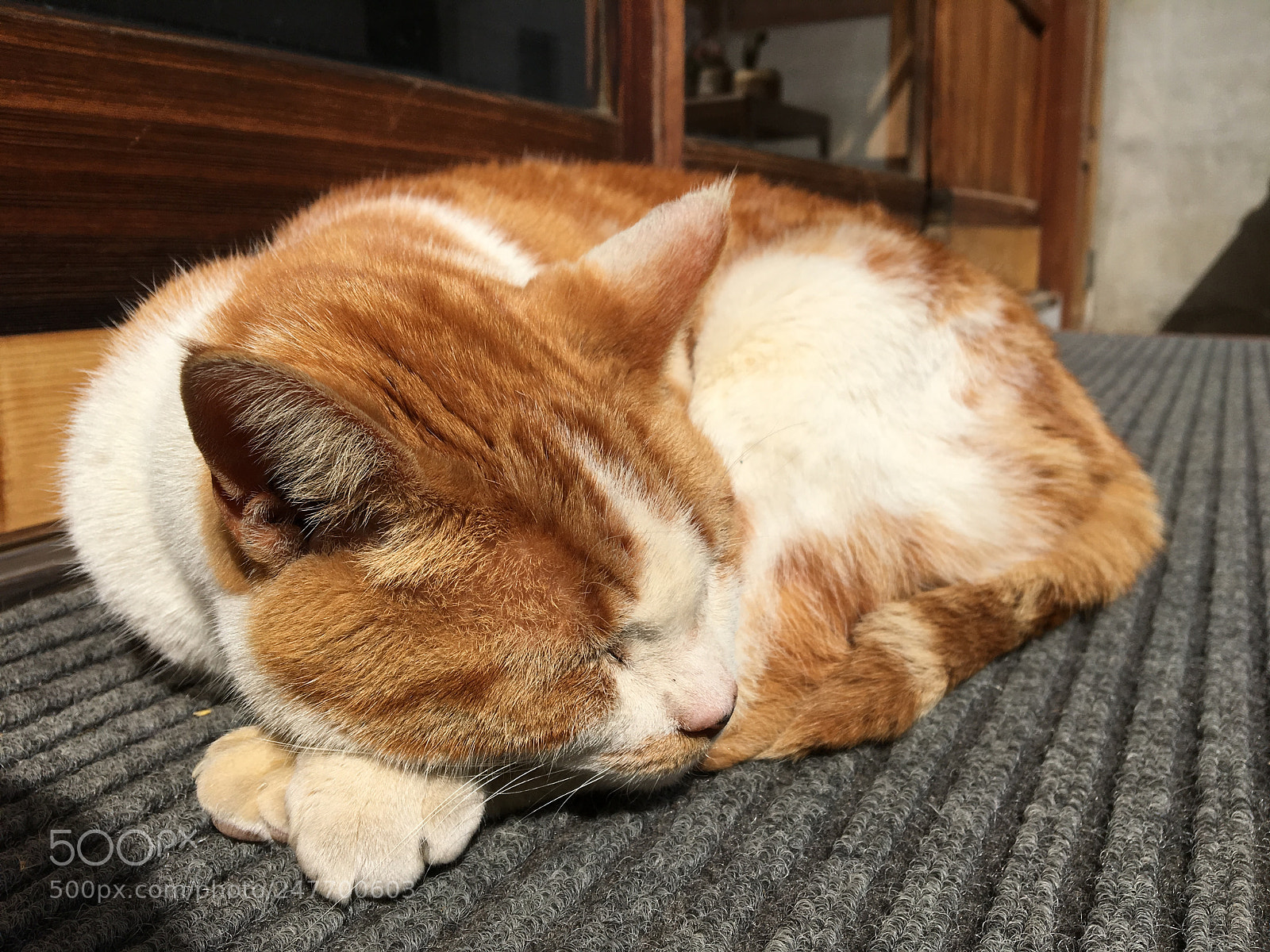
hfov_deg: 61.7
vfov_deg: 48.2
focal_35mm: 29
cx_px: 635
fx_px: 1064
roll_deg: +0.5
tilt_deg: -11.7
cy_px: 476
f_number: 2.2
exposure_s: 1/2331
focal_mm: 4.15
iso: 25
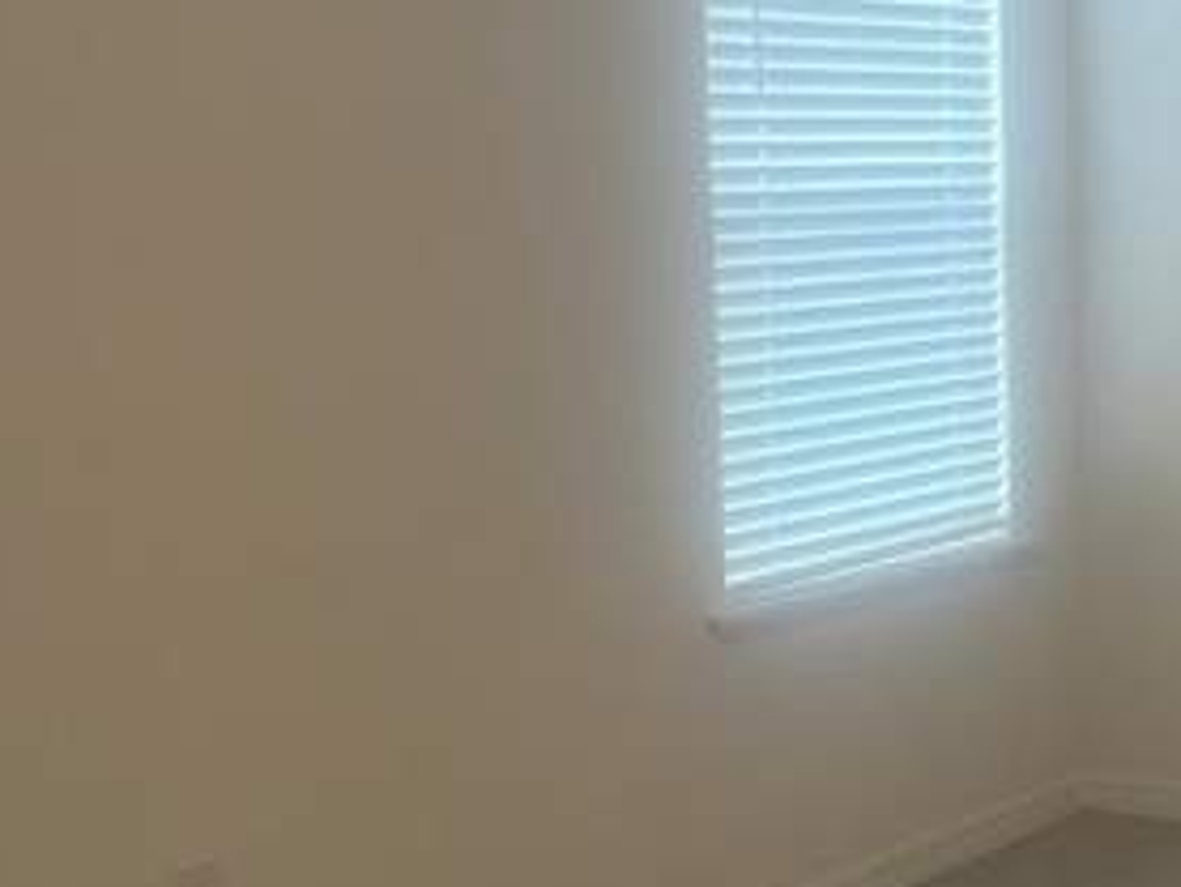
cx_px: 1612
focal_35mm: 75
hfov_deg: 22.6
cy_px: 422
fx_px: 2560
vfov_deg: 19.7
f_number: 1.6
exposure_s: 1/60
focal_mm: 5.1
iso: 80
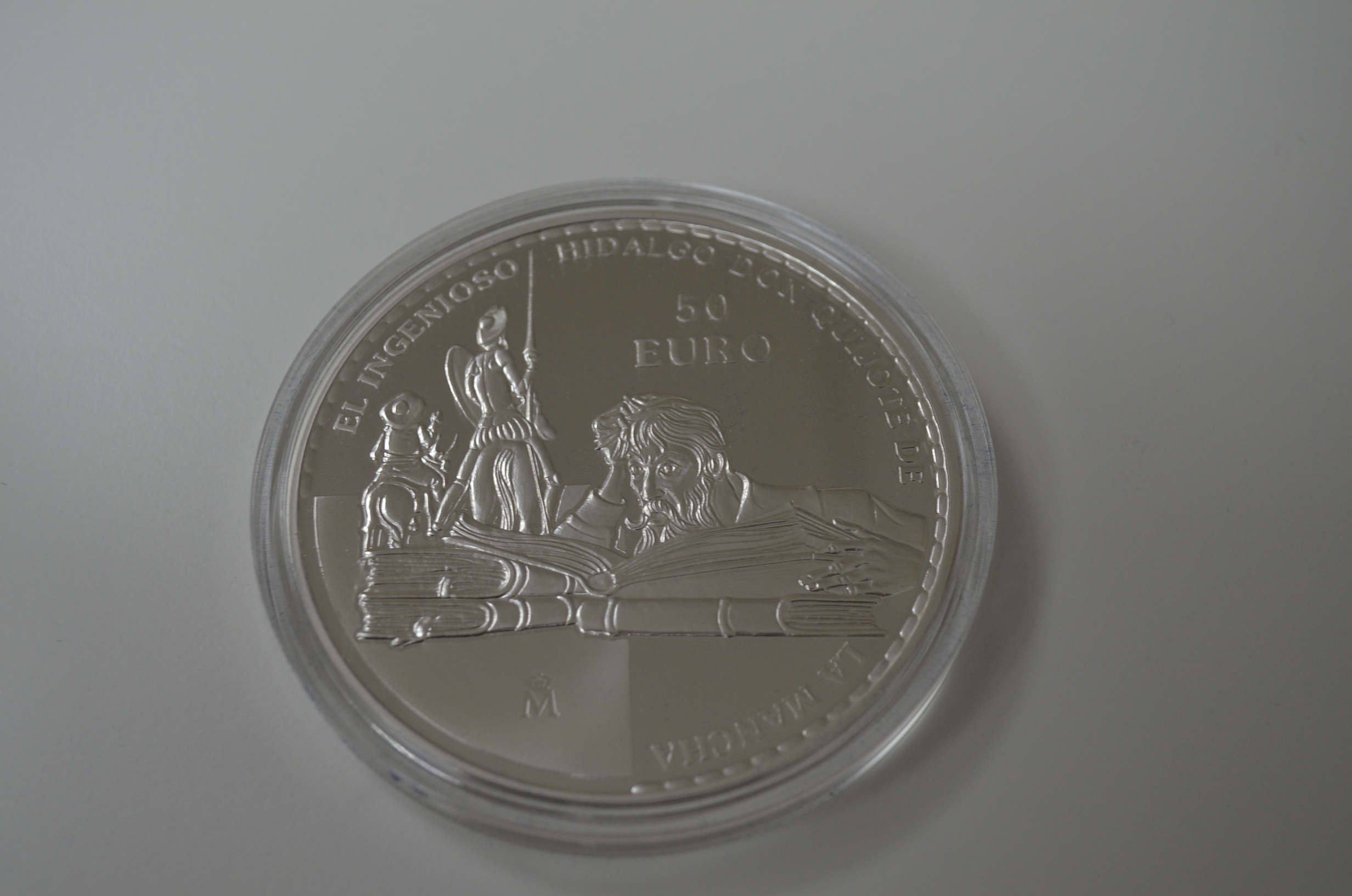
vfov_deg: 28.0
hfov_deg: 41.2
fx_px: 1799
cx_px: 676
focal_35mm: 48
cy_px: 448
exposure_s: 1/100
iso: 400
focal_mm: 32
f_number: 5
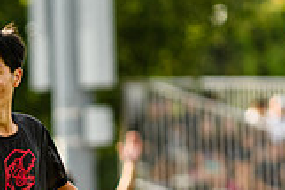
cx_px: 2
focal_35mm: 1084
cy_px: 276
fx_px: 8573
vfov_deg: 1.3
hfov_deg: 1.9
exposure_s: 1/1250
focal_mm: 200
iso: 400
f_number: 3.2
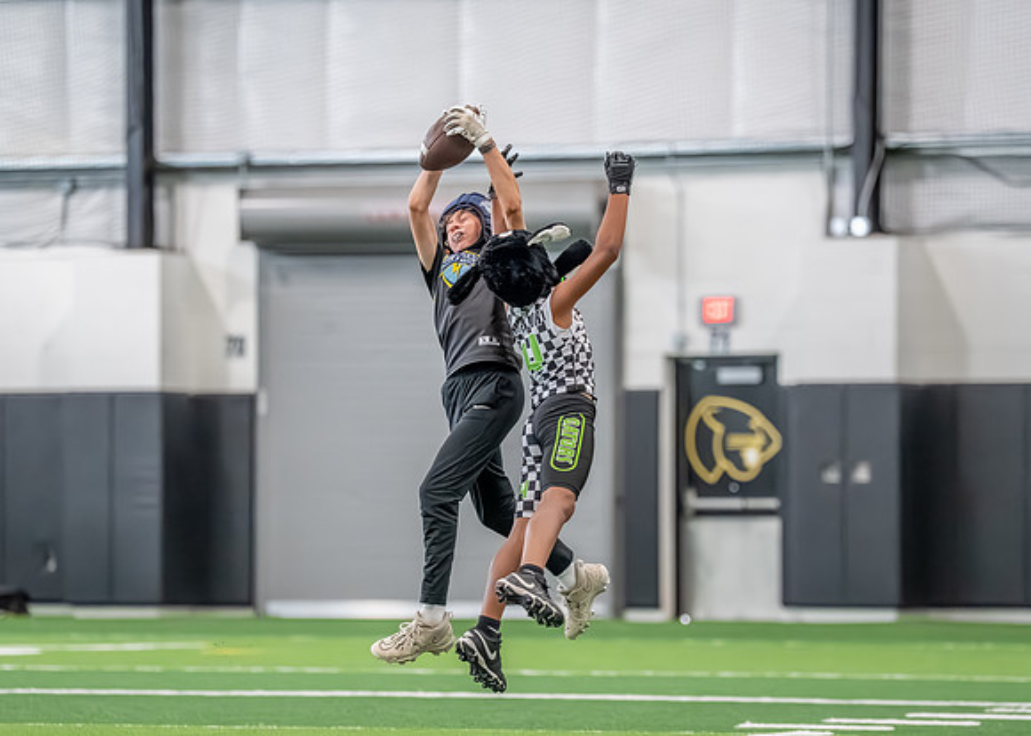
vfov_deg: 6.4
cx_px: 492
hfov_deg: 8.9
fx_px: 6588
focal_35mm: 225
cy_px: 457
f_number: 2.8
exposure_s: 1/1000
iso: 6400
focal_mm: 148
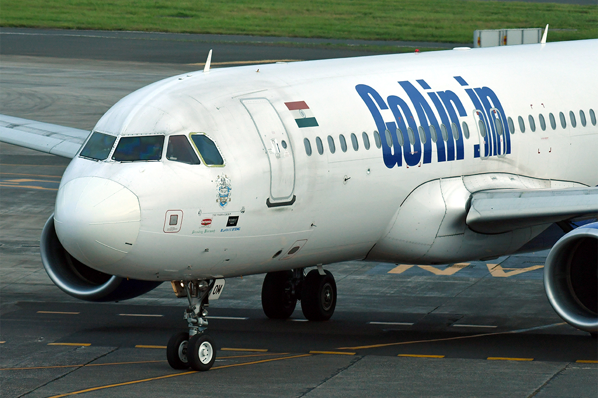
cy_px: 199
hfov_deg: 5.7
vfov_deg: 3.8
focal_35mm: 360
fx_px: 5980
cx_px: 299
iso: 800
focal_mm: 240
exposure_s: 1/640
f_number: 5.6
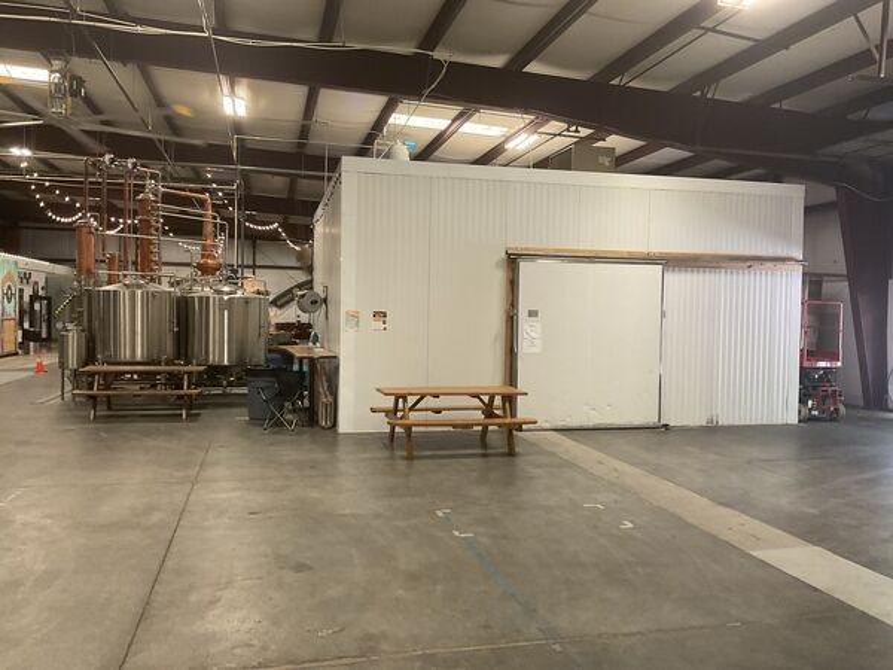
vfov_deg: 48.2
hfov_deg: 61.7
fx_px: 748
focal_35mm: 29
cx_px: 446
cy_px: 335
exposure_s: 1/60
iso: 125
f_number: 1.8
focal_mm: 3
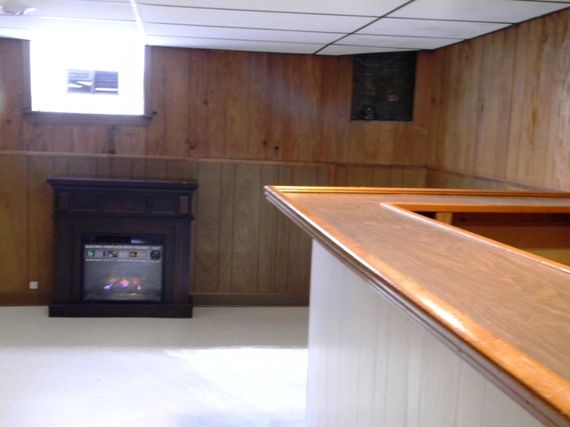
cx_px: 285
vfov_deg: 35.1
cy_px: 214
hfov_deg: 45.8
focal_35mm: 41
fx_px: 675
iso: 400
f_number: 3.8
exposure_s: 1/4.7
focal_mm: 7.3
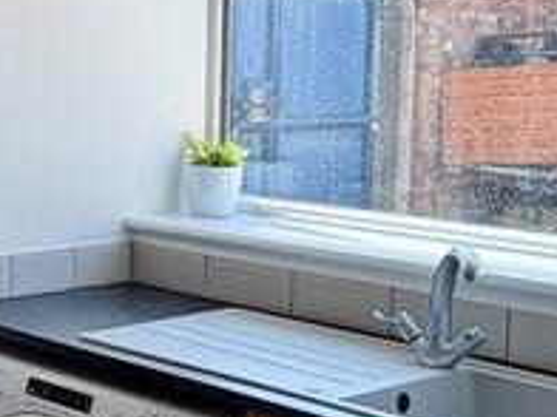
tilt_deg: -3.6
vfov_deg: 20.1
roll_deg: -0.6
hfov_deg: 21.8
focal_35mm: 73
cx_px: -298
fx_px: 1175
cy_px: 119
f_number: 2.2
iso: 32
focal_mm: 2.22
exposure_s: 1/100
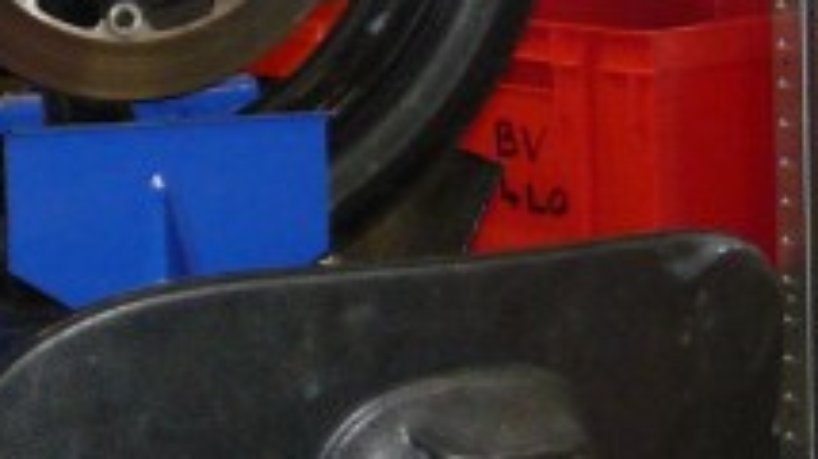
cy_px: -459
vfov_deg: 6.0
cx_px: -998
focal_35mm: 198
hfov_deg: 9.8
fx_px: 4291
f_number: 2.8
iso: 160
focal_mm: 6.4
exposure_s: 1/30
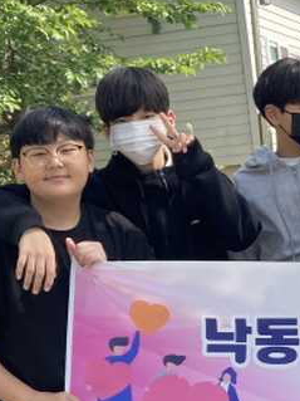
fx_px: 1041
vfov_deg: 21.7
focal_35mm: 90
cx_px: 487
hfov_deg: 14.9
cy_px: 255
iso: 20
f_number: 1.8
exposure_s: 1/727
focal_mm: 3.99
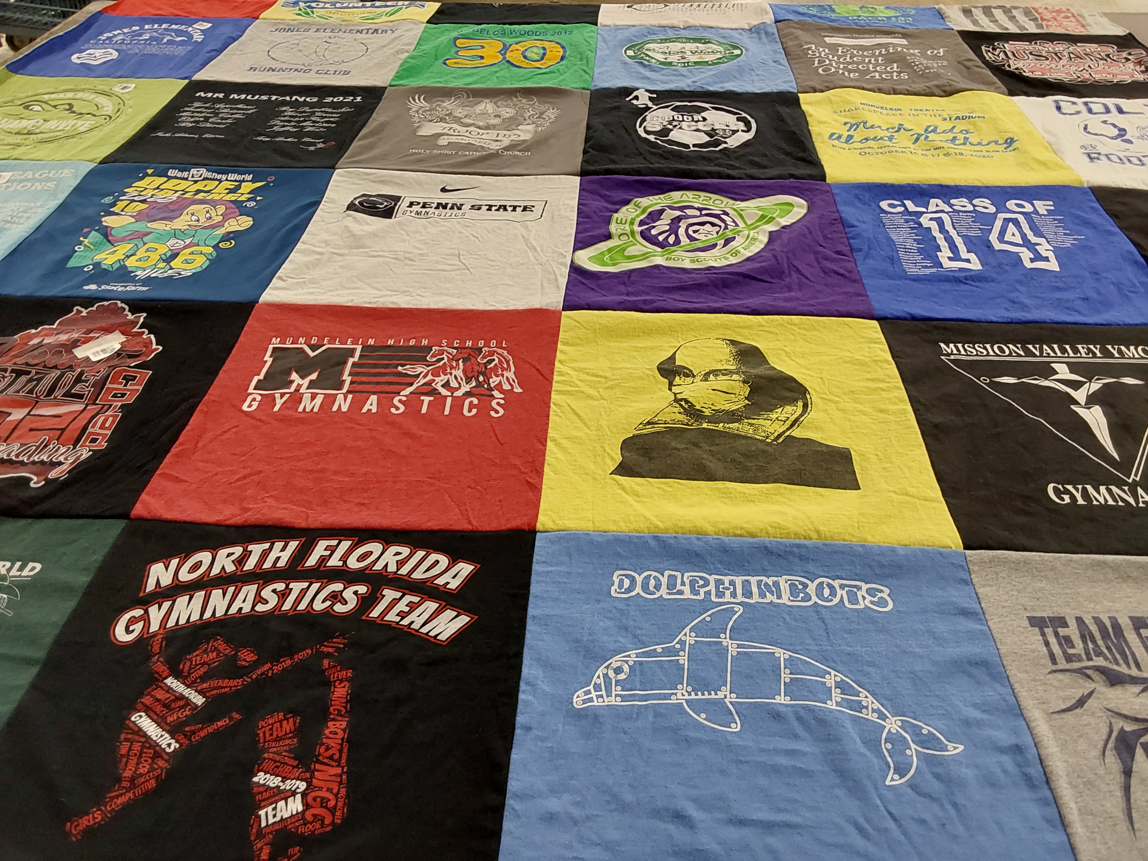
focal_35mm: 28
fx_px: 929
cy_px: 430
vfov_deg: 49.7
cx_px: 574
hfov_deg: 63.4
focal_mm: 2.91
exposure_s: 1/60
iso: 125
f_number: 1.9
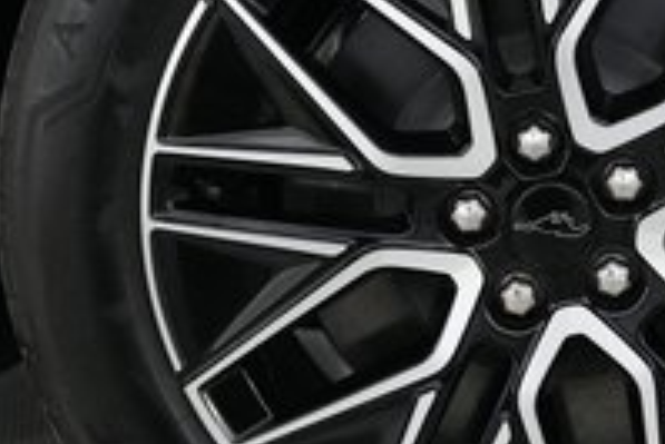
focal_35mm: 77
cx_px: 551
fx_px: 1423
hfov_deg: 25.7
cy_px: 227
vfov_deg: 17.7
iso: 5000
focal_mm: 24
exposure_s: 1/160
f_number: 2.8
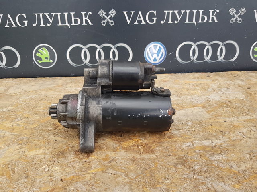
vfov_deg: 53.0
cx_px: 128
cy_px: 96
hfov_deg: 67.3
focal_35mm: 26
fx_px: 193
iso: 40
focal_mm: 4.2
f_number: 1.7
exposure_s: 1/279
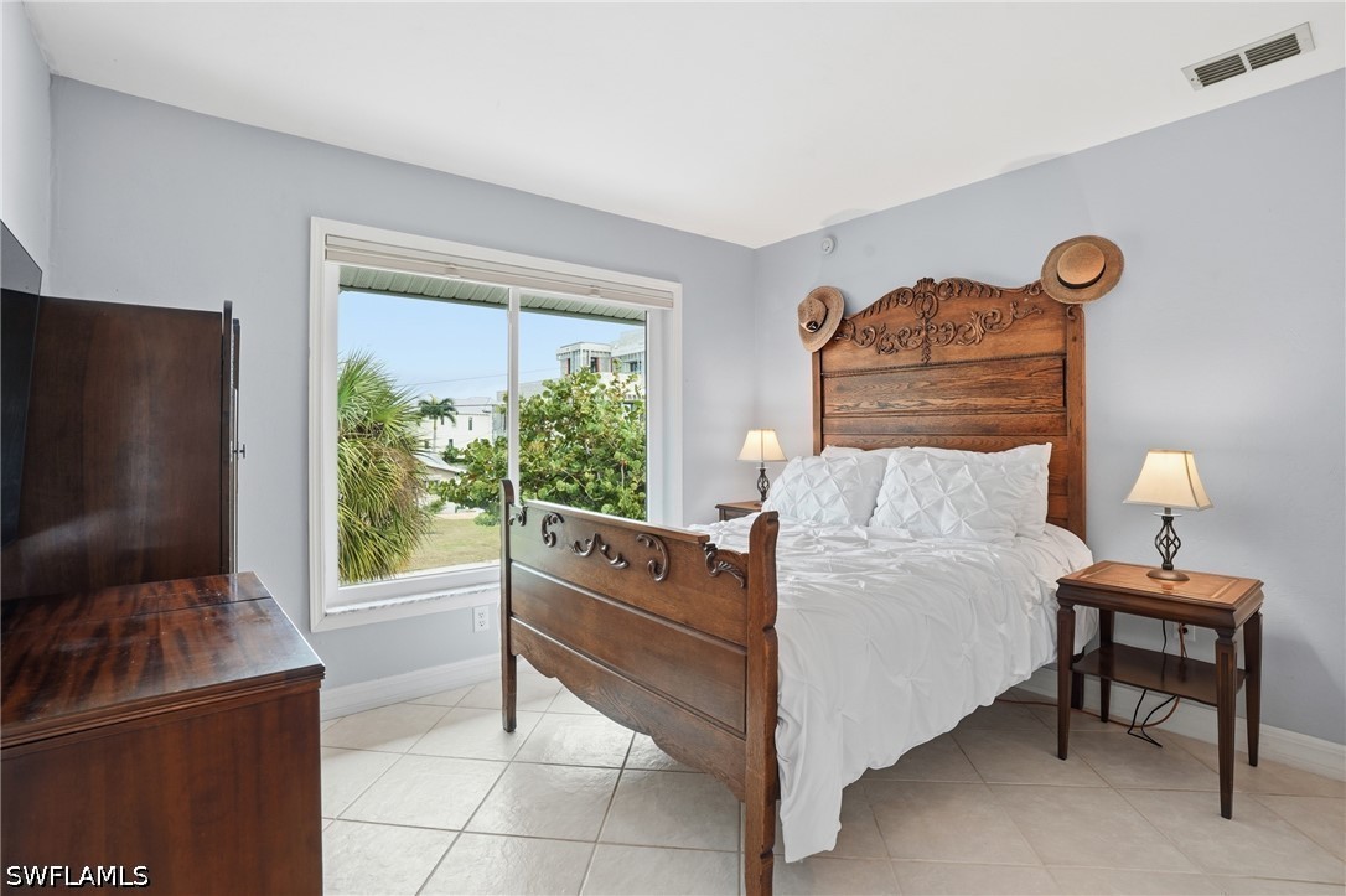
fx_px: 598
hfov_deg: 96.8
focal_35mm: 16
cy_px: 448
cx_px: 673
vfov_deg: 73.7
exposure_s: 1/100
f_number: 9
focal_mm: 16
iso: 400
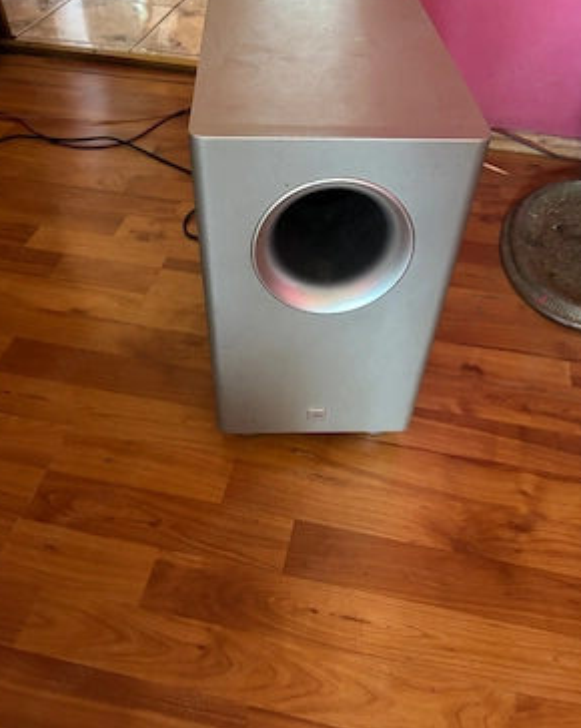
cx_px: 286
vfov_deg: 62.2
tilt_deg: -48.0
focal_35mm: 28
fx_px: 602
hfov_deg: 51.5
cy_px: 375
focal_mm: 5.96
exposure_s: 1/30
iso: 640
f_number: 1.6
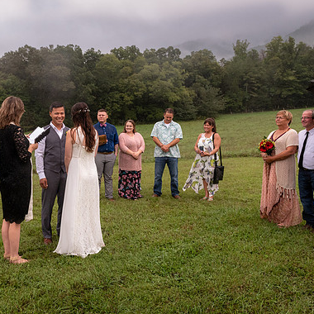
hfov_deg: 47.1
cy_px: 144
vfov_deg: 48.4
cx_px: 87
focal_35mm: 34
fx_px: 349
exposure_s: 1/4000
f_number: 6.3
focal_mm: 24
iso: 1800
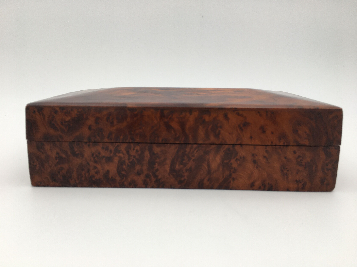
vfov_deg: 48.2
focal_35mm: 29
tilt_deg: -11.5
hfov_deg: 61.7
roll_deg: -1.4
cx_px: 178
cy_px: 134
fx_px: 299
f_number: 2.2
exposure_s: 1/100
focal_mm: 4.15
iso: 32
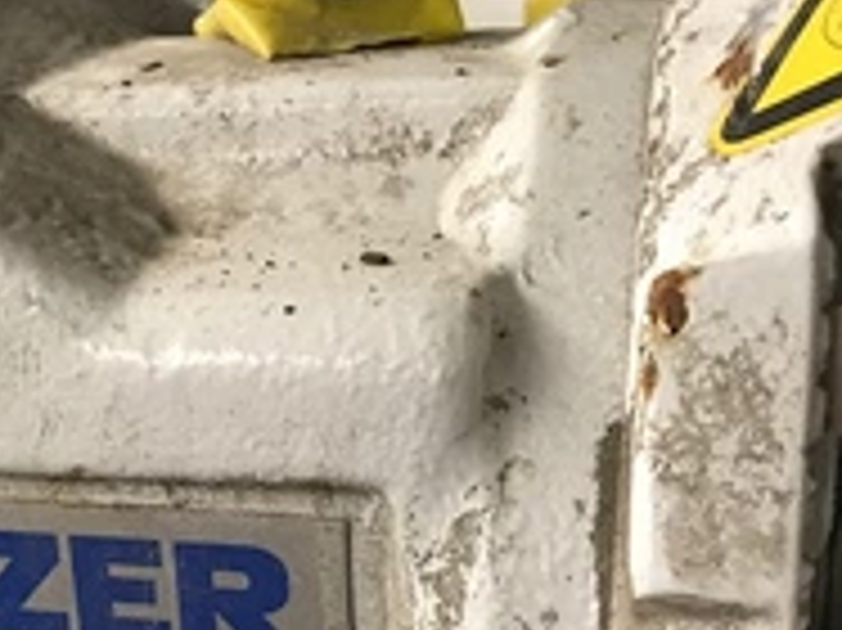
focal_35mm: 60
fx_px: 1459
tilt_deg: -25.9
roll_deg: +2.9
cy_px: 594
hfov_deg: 31.4
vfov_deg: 23.6
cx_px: 180
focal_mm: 3.99
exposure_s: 1/30
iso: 32
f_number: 1.8
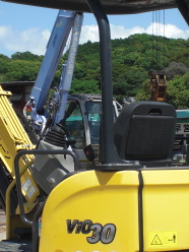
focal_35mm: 98
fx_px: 713
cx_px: 104
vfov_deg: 19.8
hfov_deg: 15.1
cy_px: 202
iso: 64
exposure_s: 1/400
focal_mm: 6.3
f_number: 5.6
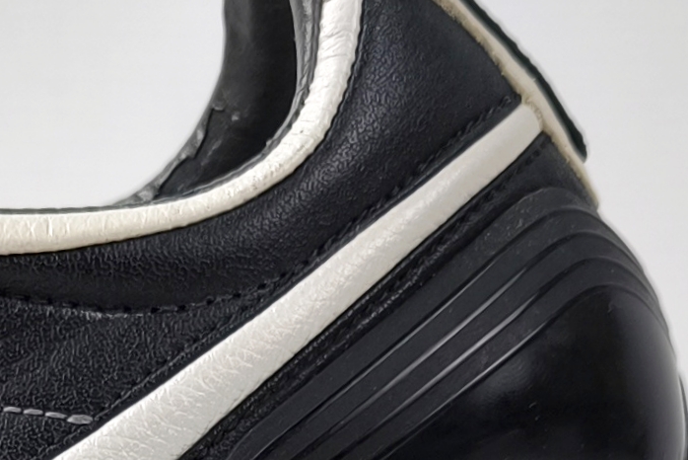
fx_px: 2065
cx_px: -11
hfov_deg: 18.4
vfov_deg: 12.0
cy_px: 731
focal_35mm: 108
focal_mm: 6.92
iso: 50
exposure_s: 1/101
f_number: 1.9
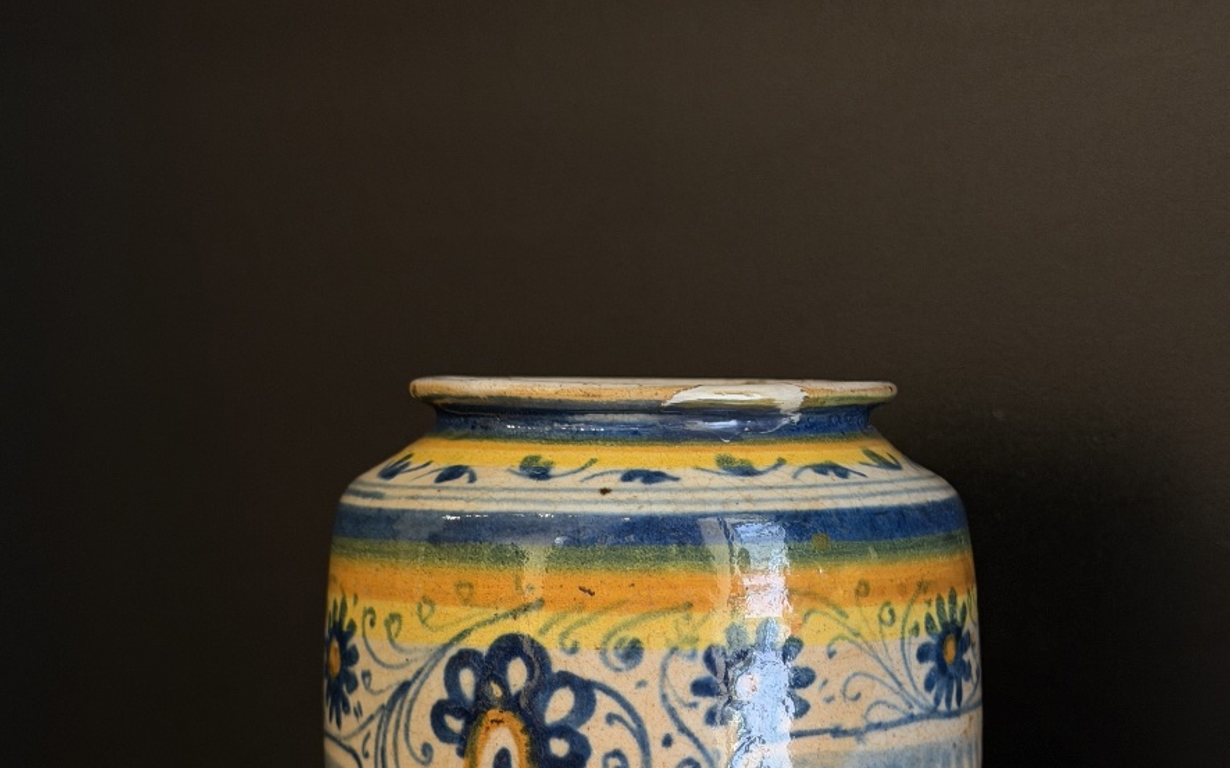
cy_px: 639
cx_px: 612
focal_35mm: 69
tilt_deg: -7.8
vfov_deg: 18.7
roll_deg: -1.6
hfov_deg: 29.8
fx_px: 2313
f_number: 1.78
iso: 100
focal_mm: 6.76
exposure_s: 1/50
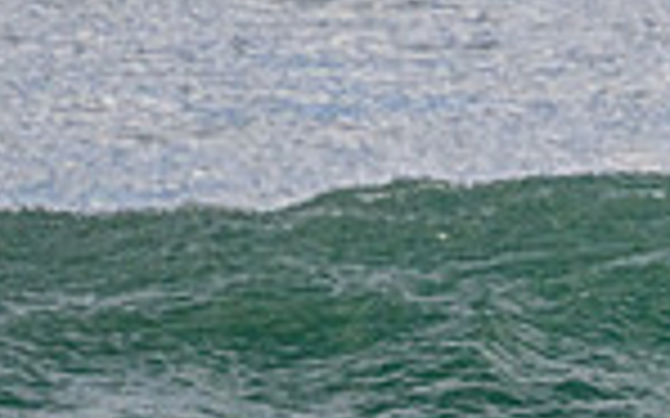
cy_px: 664
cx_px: 920
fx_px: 79582
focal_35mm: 4360
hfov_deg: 0.5
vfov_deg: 0.3
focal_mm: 800
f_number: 11
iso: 1250
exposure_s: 1/2000
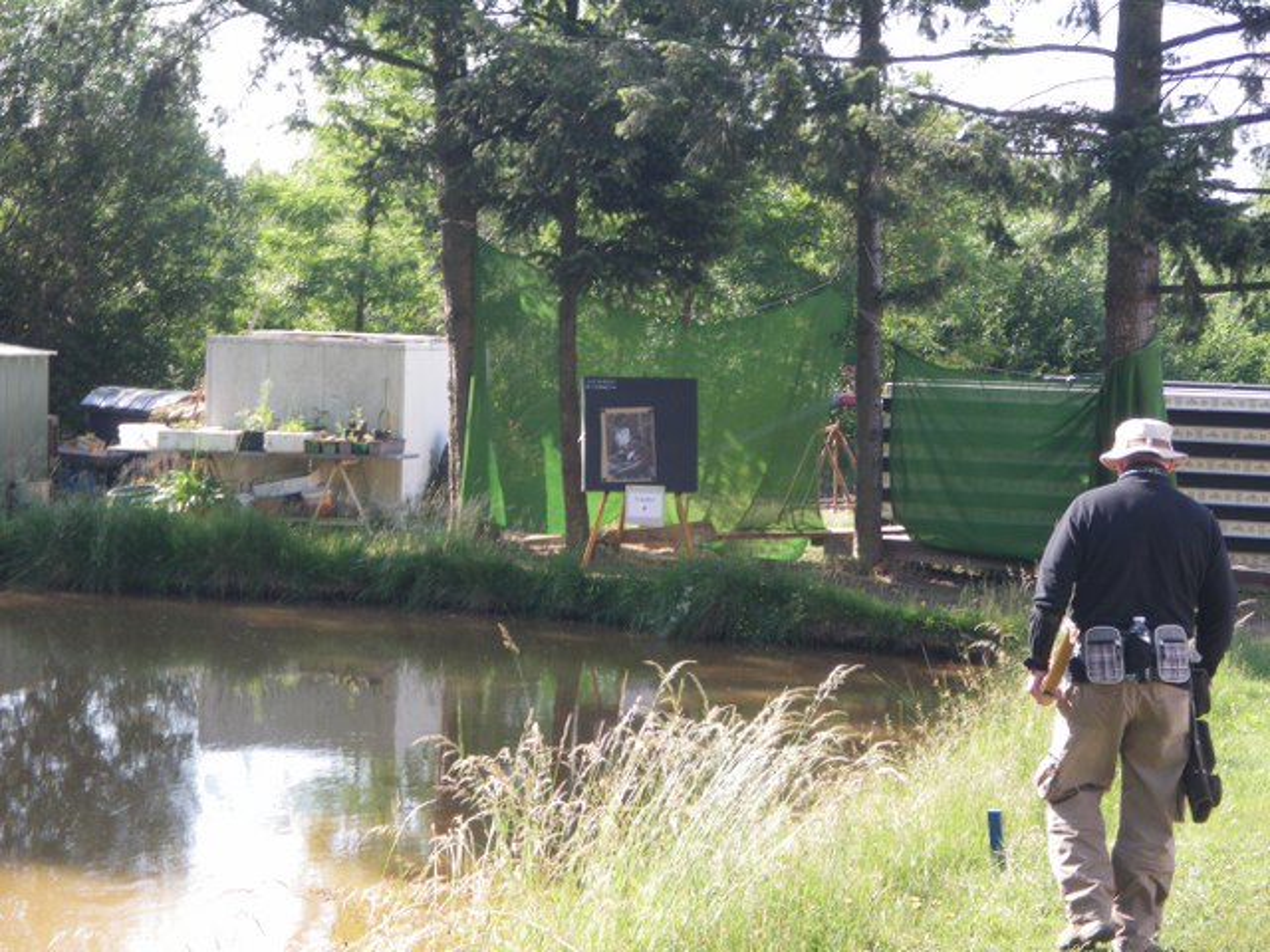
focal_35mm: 77
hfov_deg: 25.3
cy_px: 476
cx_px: 635
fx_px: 2825
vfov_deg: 19.1
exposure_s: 1/100
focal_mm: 13.7
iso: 80
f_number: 4.8
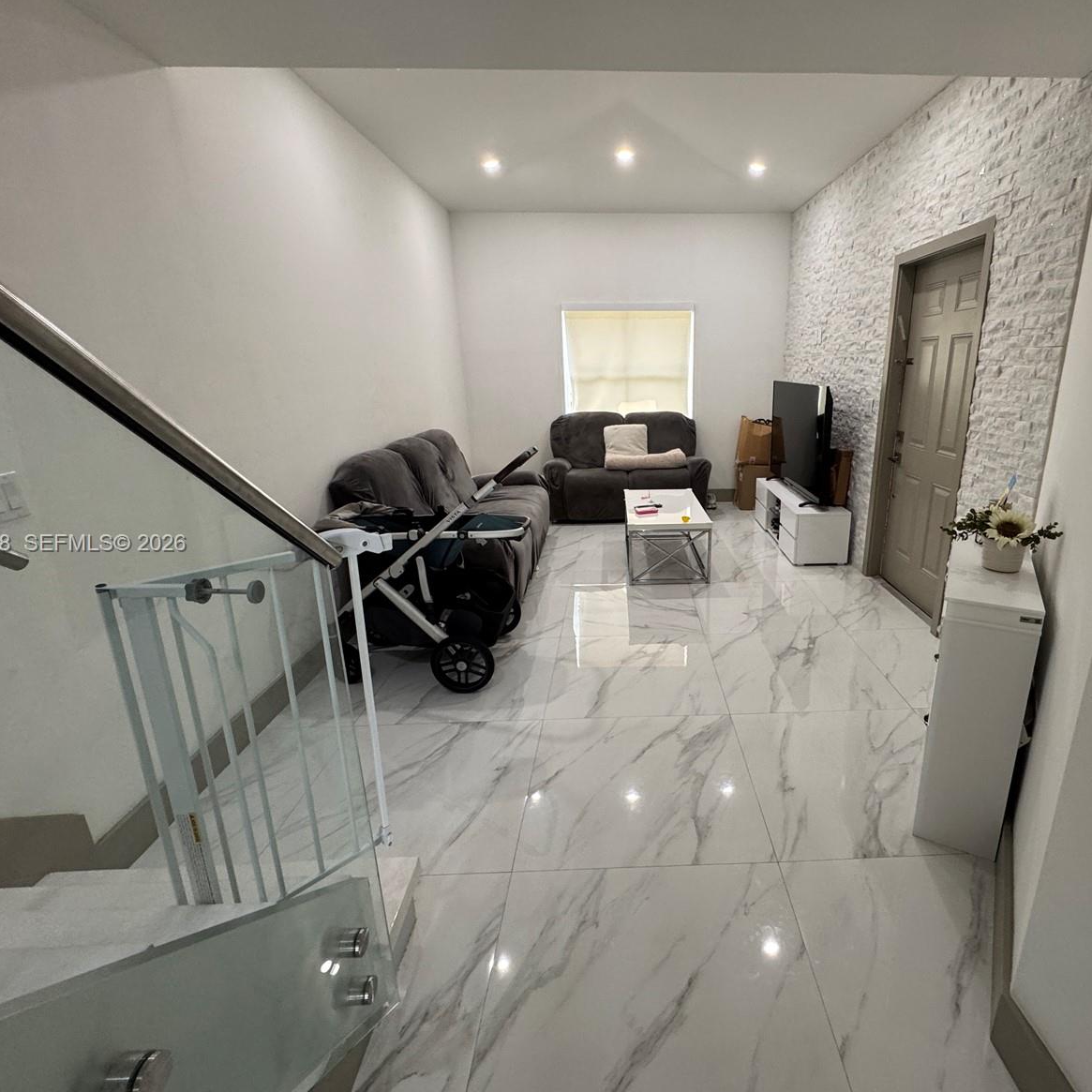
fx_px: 607
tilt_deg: -17.3
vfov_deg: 84.0
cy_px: 545
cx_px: 644
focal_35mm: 17
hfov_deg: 83.1
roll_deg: +0.4
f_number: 2.2
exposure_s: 1/60
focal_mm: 2.22
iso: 200
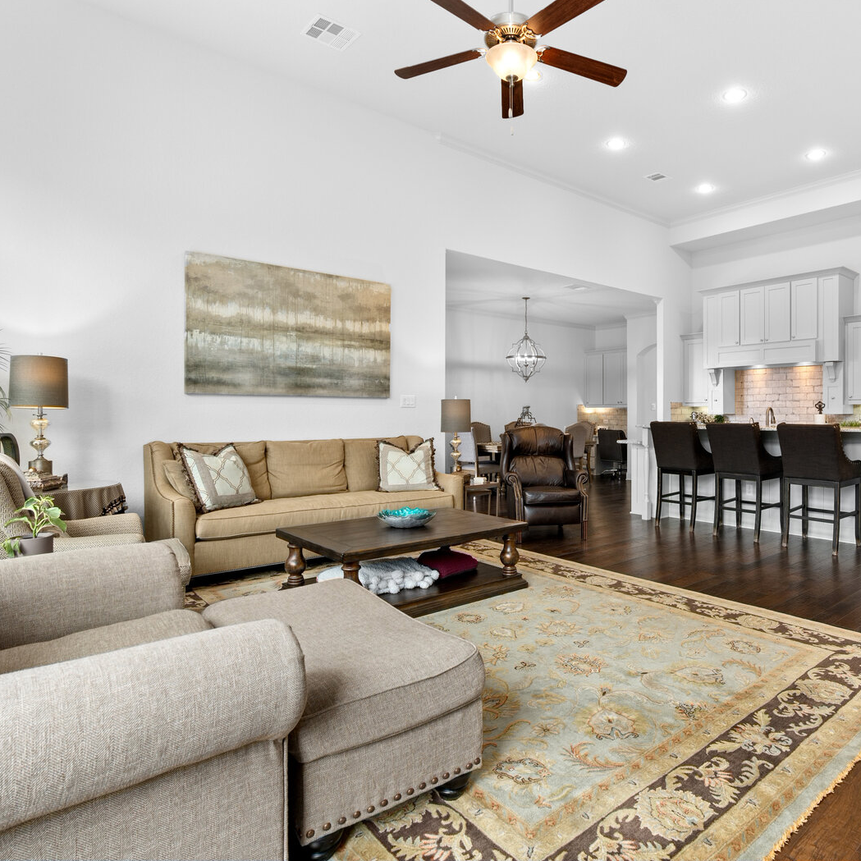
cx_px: 538
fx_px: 591
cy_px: 421
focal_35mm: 21
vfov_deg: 72.1
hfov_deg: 71.0
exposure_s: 1/2.5
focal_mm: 16
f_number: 7.1
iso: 320
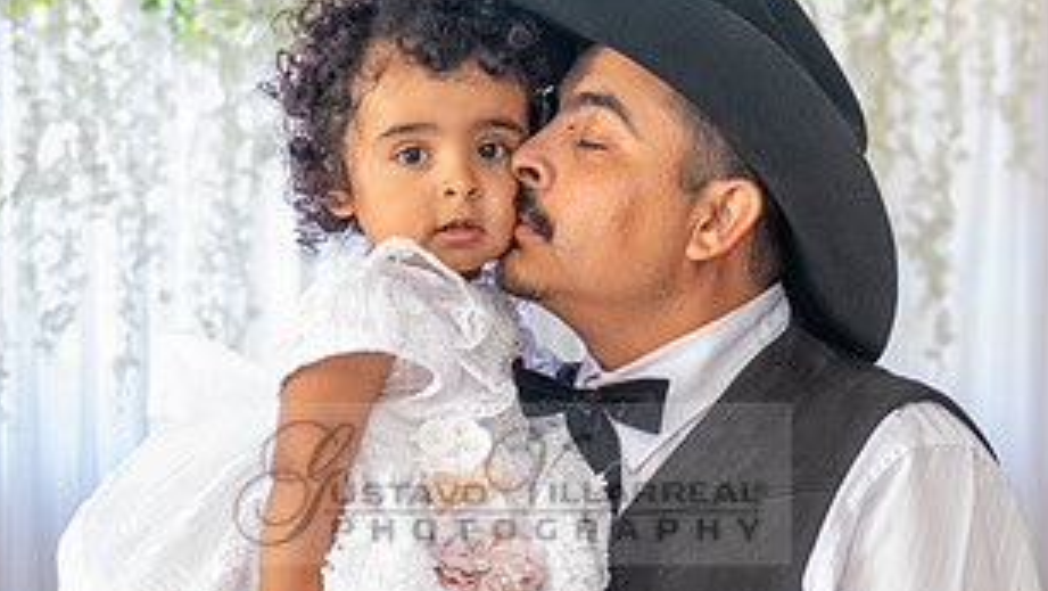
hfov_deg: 24.4
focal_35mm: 87
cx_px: 502
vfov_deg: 13.8
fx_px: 2419
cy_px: 483
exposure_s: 1/200
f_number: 3.5
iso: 800
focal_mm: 44
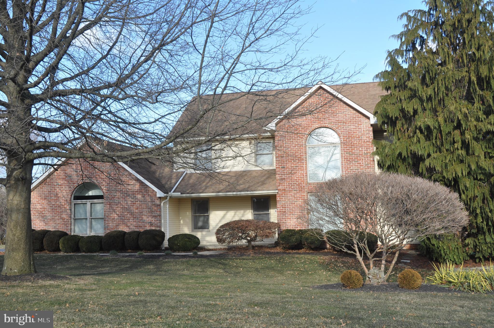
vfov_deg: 31.8
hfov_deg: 46.5
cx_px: 247
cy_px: 164
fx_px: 576
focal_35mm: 42
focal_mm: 28
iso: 200
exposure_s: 1/250
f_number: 8
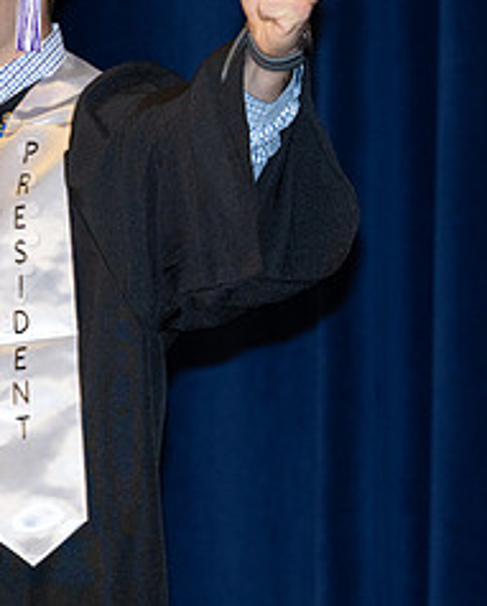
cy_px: 213
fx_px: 10663
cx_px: -81
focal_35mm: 593
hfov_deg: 2.6
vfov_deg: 3.3
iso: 1000
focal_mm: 200
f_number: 5.6
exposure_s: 1/160
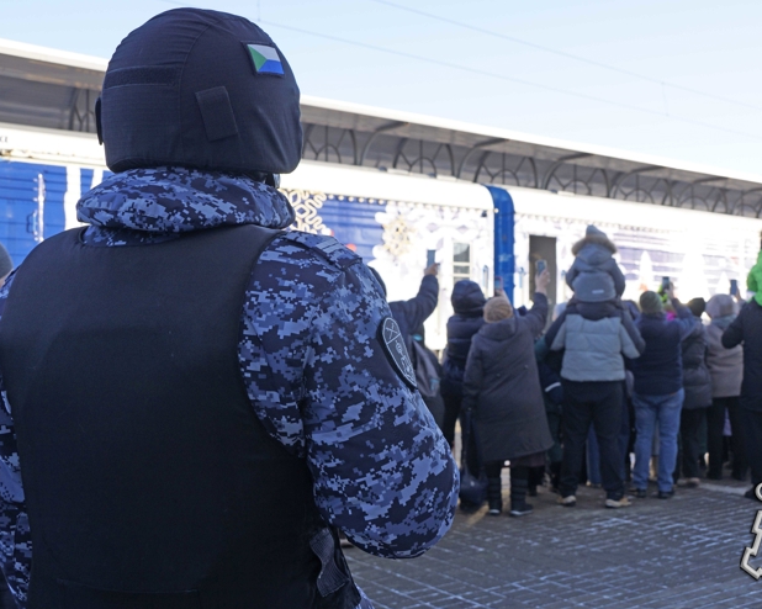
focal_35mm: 41
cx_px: 402
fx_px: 924
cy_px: 303
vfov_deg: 36.5
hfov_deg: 44.8
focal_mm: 24
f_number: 5.6
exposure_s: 1/125
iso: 100
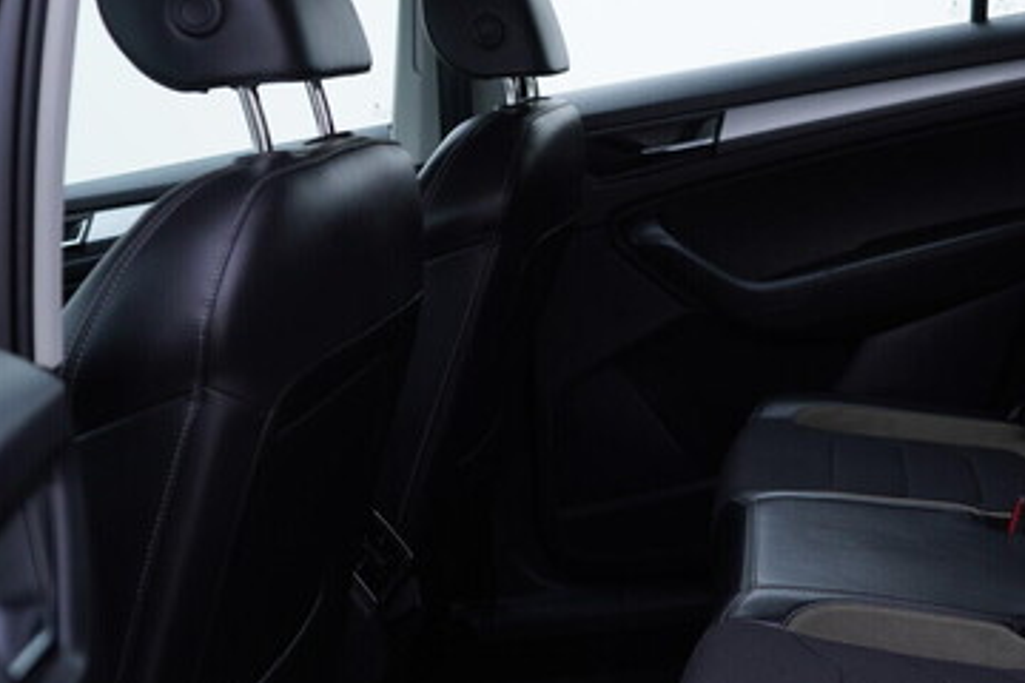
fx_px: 1566
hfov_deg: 35.5
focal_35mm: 55
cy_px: 246
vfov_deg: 24.5
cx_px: 760
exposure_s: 1/50
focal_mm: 24
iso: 125
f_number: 3.2
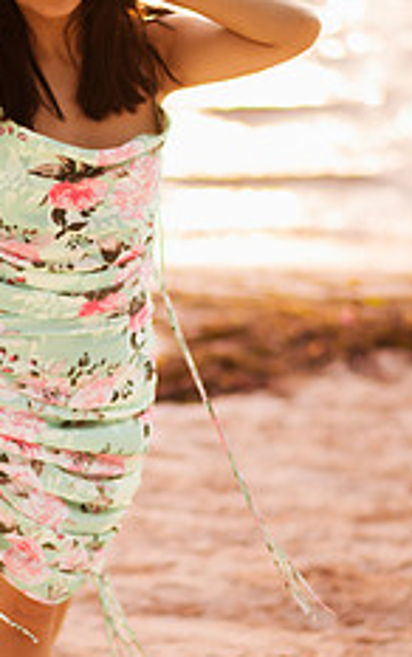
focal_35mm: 114
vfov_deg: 18.3
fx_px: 2044
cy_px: 355
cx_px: 110
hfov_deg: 11.5
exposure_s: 1/2000
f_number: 1.4
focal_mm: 58
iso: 100
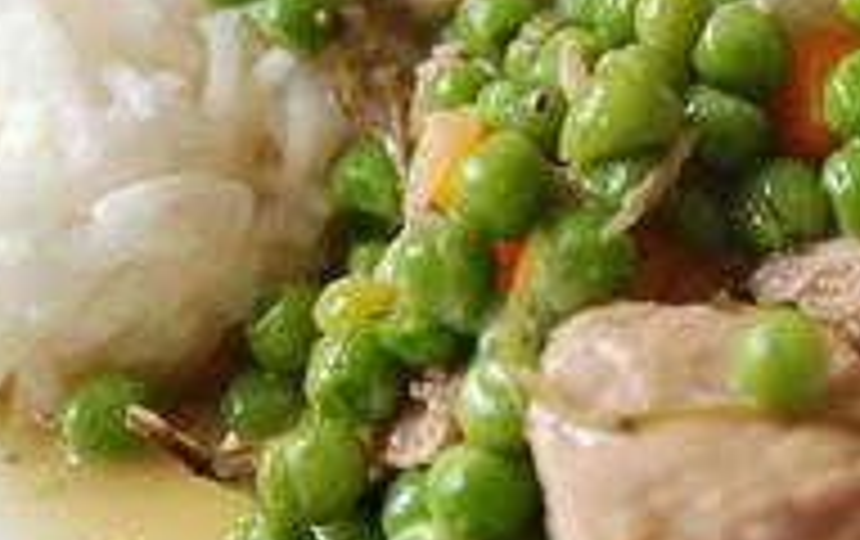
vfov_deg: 13.6
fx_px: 2253
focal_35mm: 96
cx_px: 955
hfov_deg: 20.6
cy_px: 54
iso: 400
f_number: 2.8
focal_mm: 20
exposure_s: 1/25
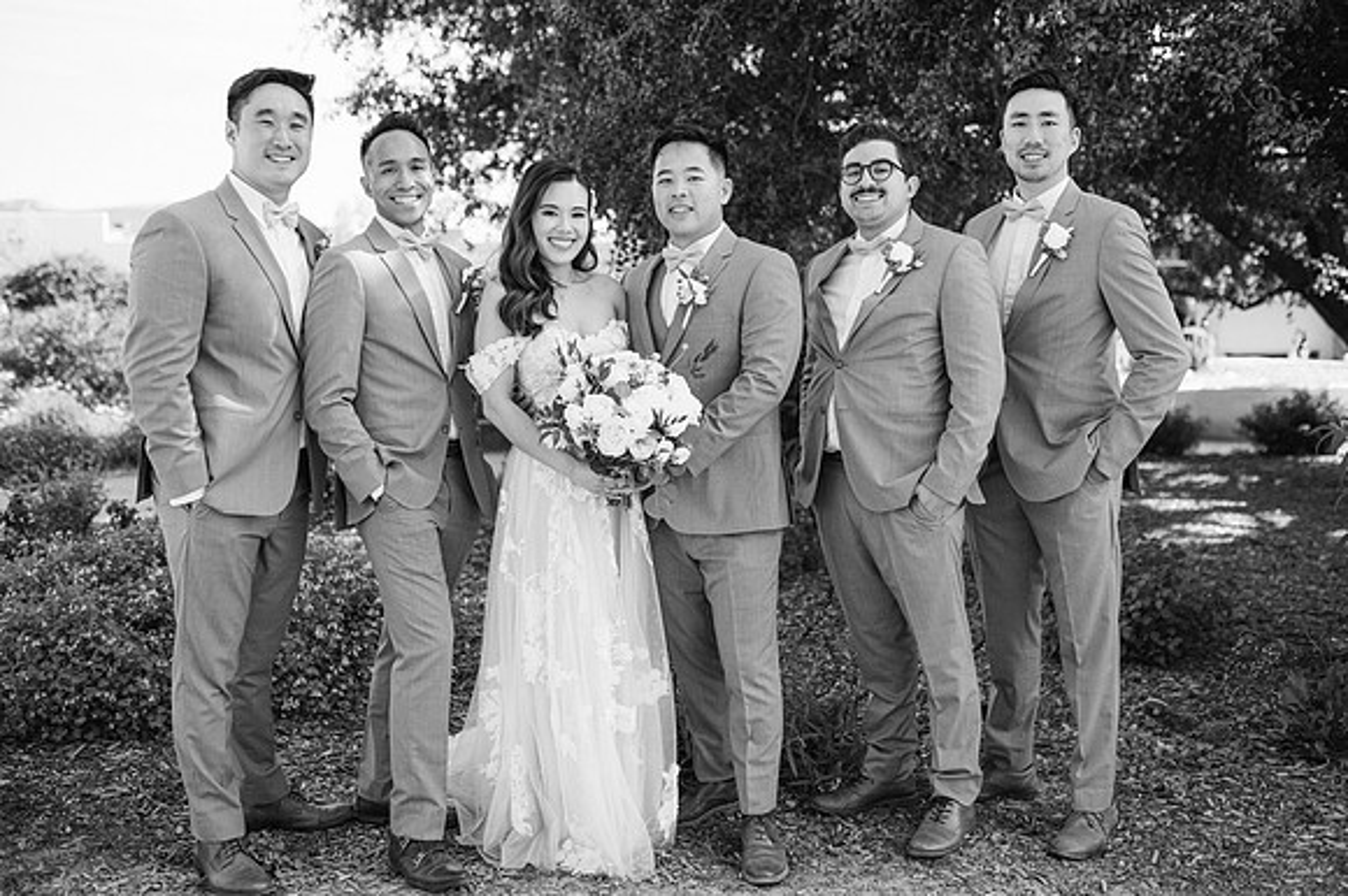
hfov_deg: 54.5
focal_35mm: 35
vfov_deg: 37.8
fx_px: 1310
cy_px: 448
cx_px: 674
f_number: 2
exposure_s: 1/1250
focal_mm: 35
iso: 100
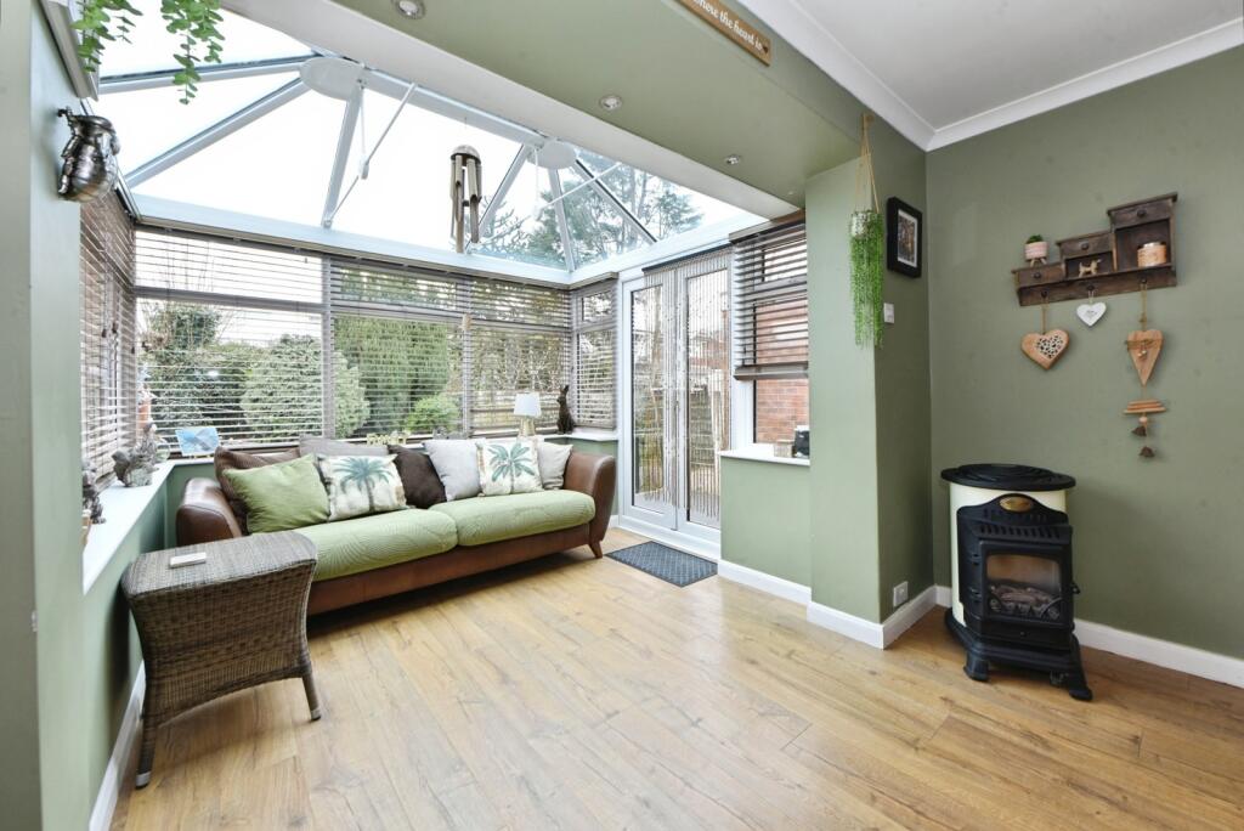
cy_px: 416
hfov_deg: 104.2
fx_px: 484
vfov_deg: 81.3
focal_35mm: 14
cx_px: 622
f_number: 11
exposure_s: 1/40
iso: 500
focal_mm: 14
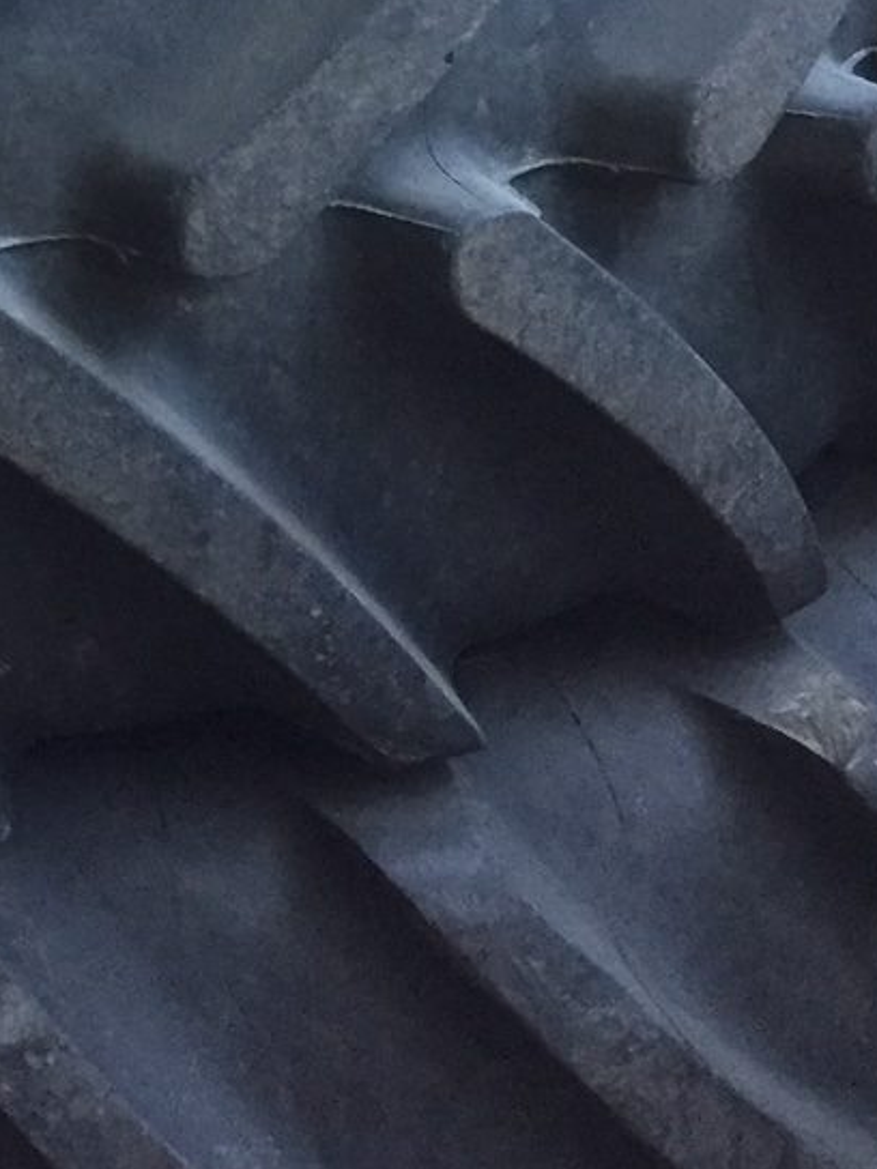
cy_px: -464
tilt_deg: -8.5
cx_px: -219
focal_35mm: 87
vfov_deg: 20.1
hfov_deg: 16.2
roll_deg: +1.1
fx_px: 2939
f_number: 2.2
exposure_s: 1/20
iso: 250
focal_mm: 4.15
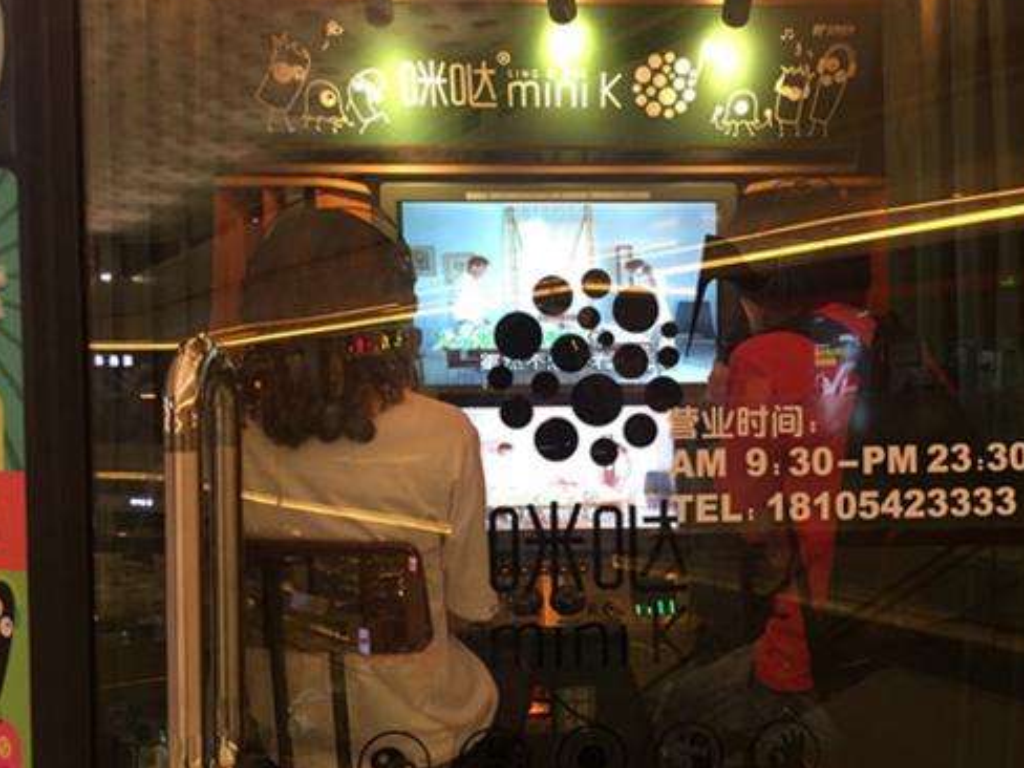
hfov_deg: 48.7
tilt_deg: -2.5
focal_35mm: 38
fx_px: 1124
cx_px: 613
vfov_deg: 37.7
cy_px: 436
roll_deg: -0.5
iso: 160
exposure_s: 1/33
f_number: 2.2
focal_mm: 4.15
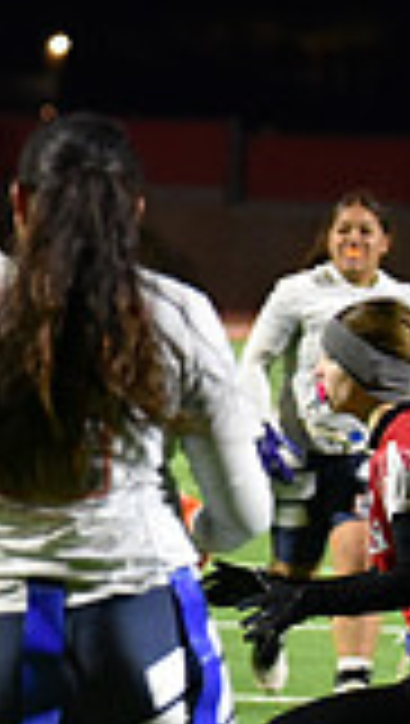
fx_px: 8434
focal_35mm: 438
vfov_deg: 4.9
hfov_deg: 2.8
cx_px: -640
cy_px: 353
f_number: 2.8
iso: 5600
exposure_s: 1/640
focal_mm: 116
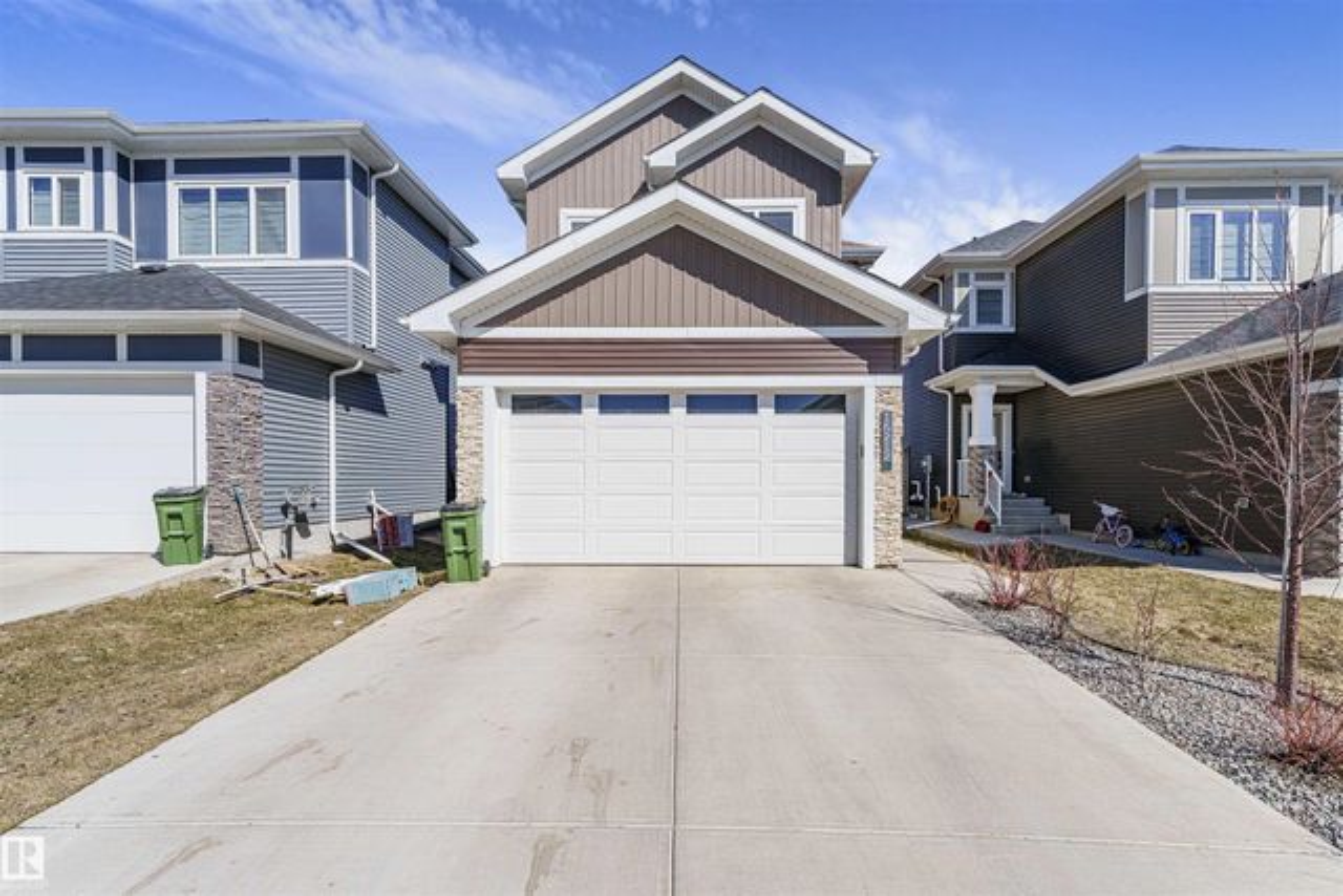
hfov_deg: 94.3
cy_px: 448
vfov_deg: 71.4
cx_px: 672
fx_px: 623
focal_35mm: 17
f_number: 8
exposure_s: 1/1000
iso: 200
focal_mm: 16.7
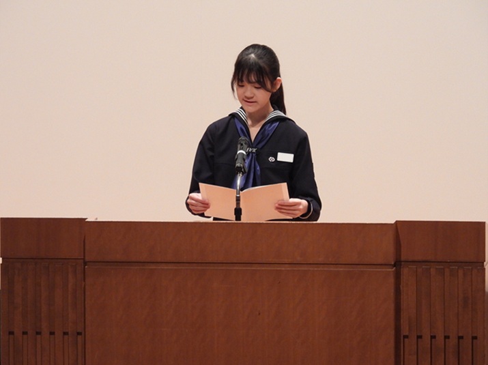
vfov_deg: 2.5
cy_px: 182
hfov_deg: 3.3
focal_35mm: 600
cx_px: 244
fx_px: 8451
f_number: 5
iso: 800
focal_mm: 107
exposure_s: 1/40
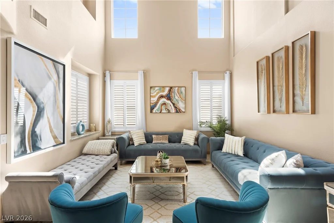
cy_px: 112
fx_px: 158
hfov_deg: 93.3
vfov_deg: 70.5
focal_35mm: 17
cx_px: 167
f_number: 8
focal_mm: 17
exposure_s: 1/30
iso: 400
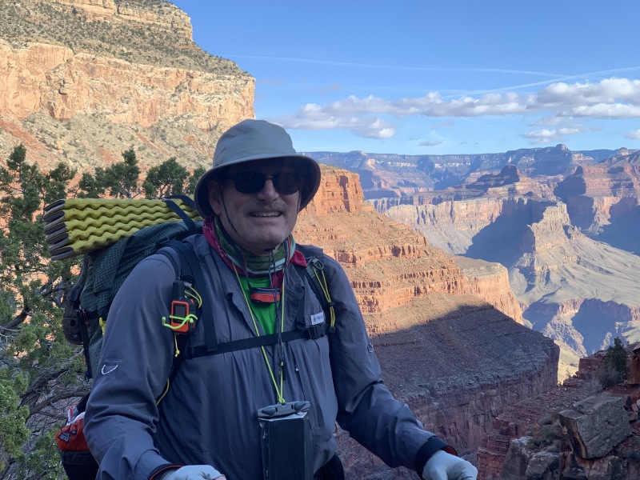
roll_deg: +0.6
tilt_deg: -1.5
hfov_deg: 36.8
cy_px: 240
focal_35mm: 52
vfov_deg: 28.0
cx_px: 320
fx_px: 961
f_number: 2.4
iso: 16
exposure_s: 1/203
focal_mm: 6
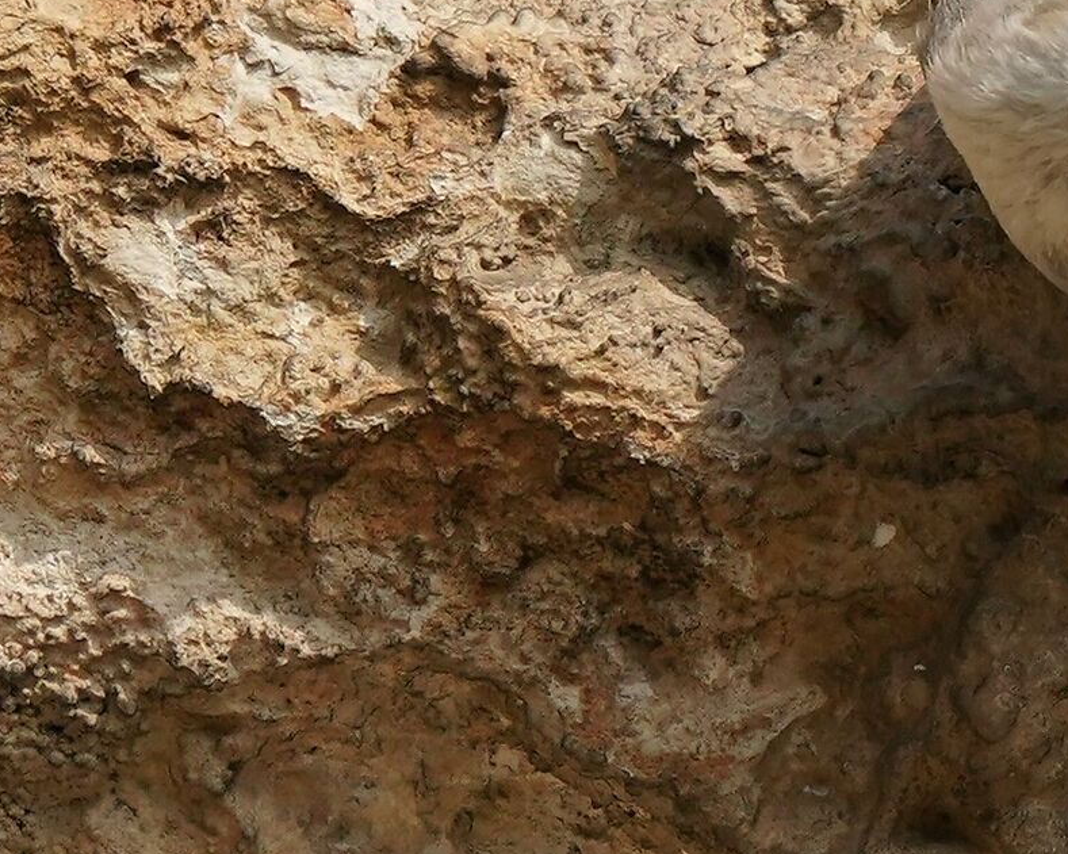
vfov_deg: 1.0
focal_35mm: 1599
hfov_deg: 1.2
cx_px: 1356
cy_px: 59
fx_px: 50536
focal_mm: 560
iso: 800
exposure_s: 1/3200
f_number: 5.6
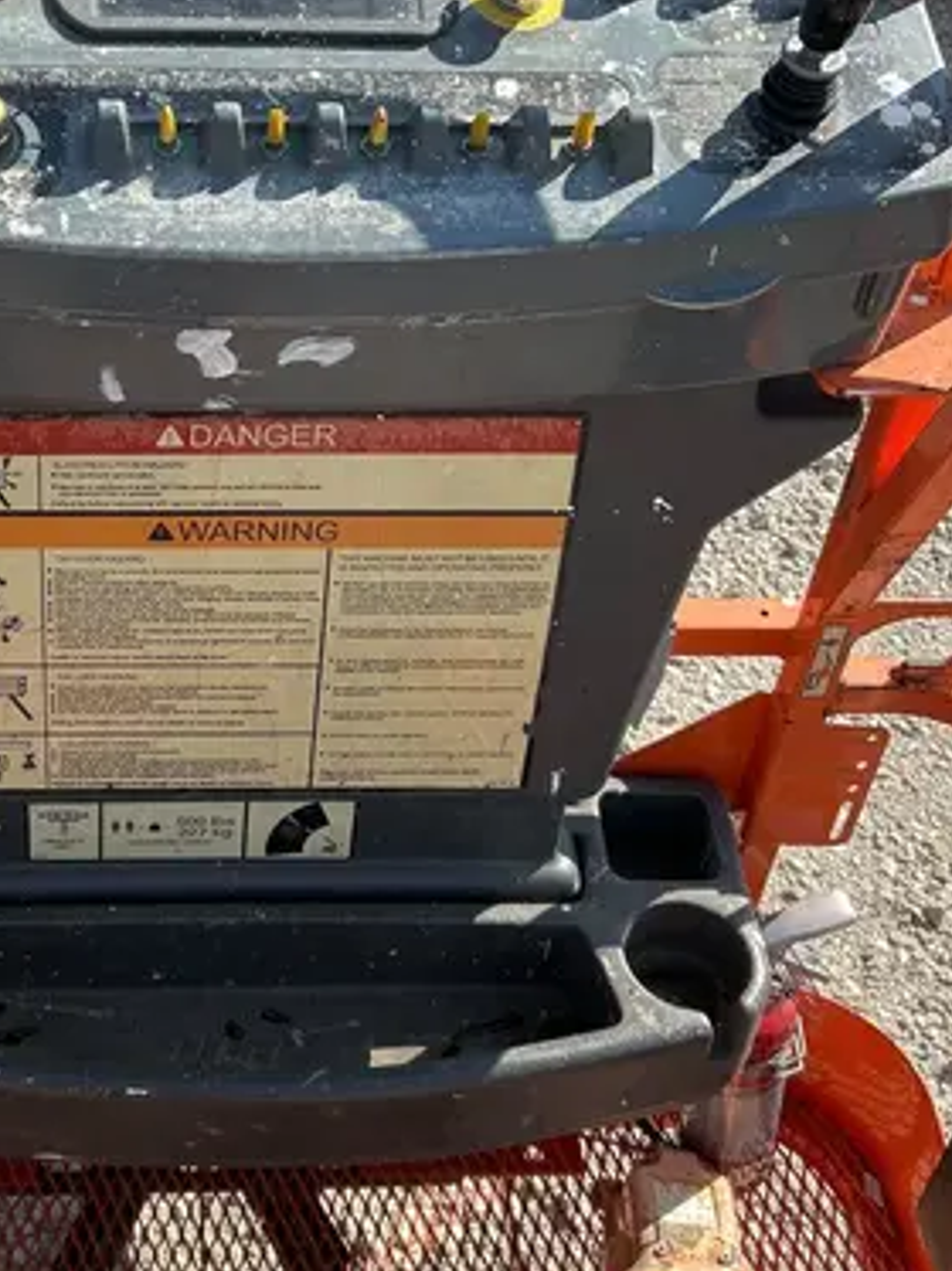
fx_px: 1872
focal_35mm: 51
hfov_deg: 28.0
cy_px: 416
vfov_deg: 37.1
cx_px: 207
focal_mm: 5.7
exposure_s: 1/2123
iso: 50
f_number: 1.5
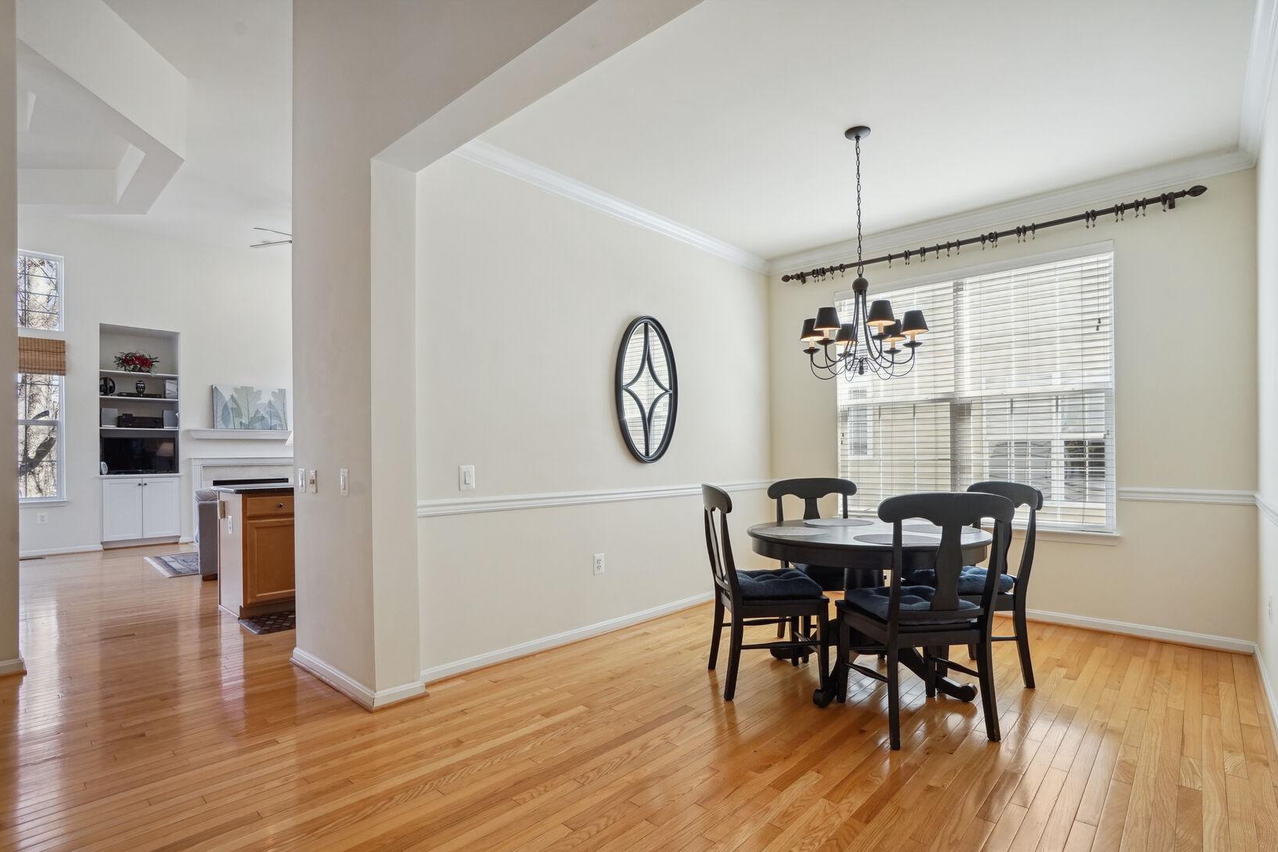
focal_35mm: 17
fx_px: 603
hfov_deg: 93.3
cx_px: 640
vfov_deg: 70.4
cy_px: 452
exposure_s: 1/100
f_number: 8
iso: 800
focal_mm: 16
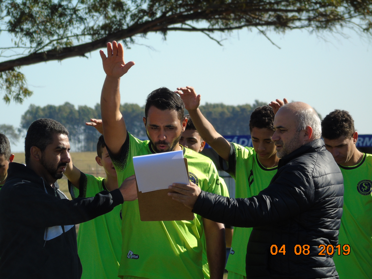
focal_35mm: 363
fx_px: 3901
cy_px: 140
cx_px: 186
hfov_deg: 5.5
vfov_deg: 4.1
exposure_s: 1/320
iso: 80
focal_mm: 65
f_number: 5.2
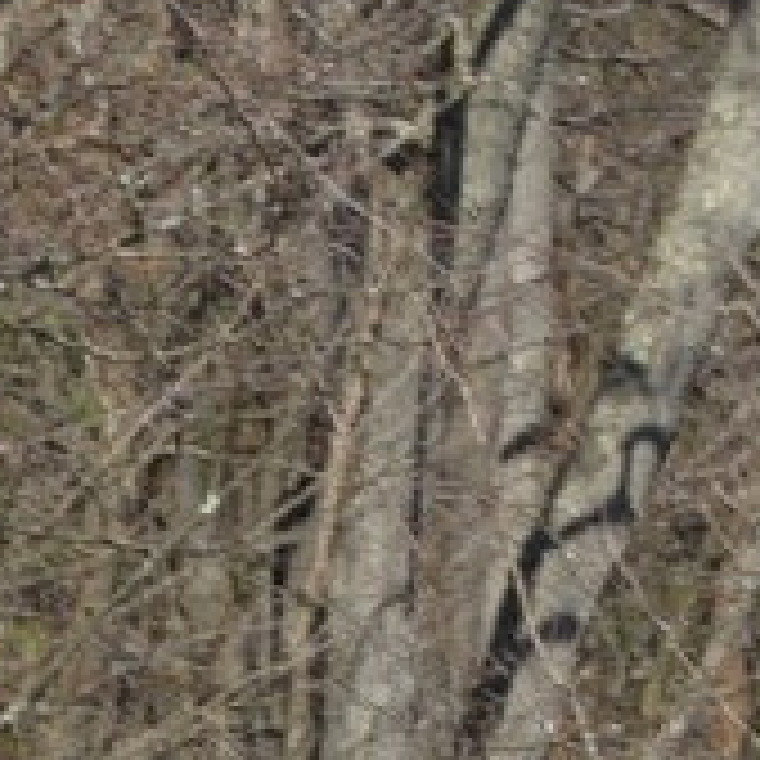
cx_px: -391
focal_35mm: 1614
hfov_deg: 1.1
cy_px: 1900
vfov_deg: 1.1
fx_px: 40091
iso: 320
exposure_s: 1/80
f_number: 22
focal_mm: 200
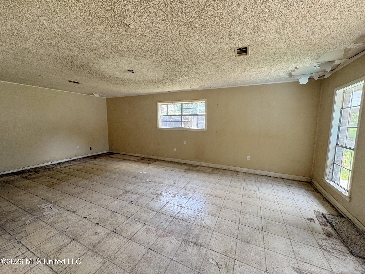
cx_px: 182
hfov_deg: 102.1
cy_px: 137
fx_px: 148
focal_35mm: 14
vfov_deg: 85.7
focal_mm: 2.22
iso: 160
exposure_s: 1/99
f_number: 2.2
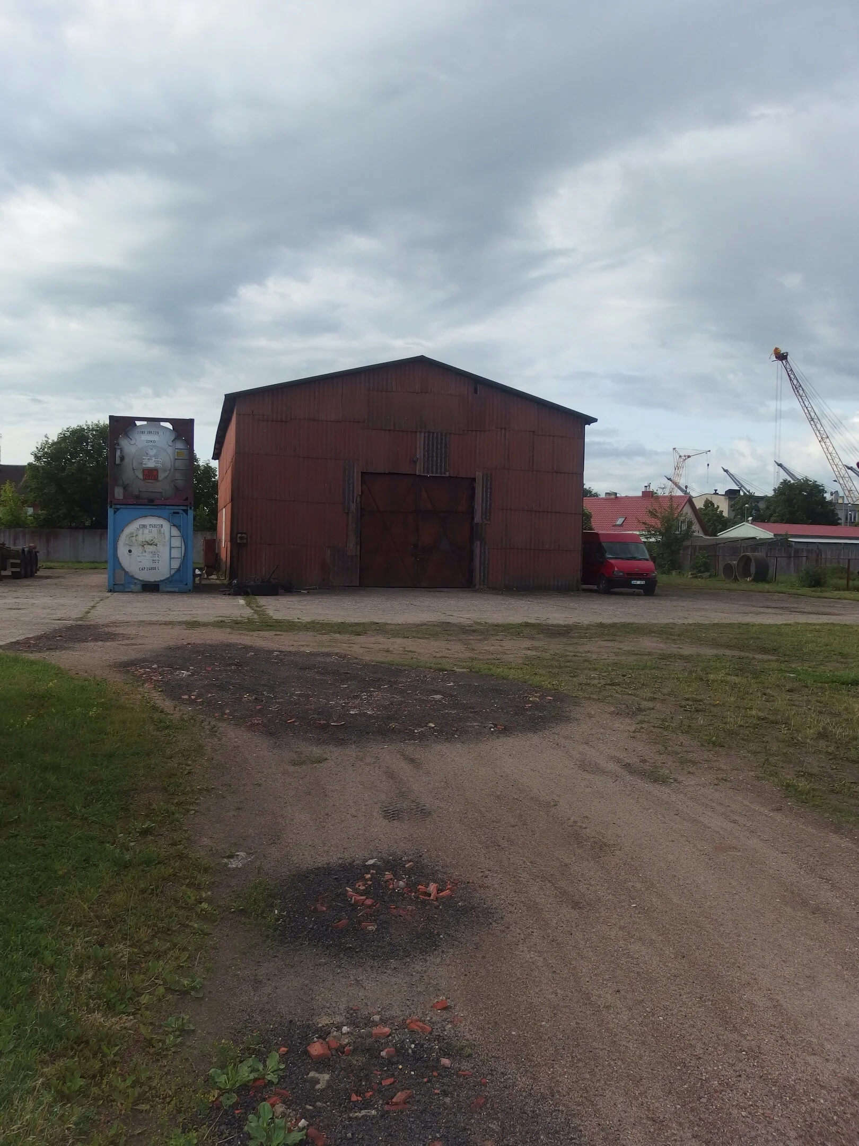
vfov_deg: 67.3
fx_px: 860
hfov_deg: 53.1
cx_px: 430
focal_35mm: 26
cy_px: 573
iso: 100
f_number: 2.8
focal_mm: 4.7
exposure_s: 1/2000
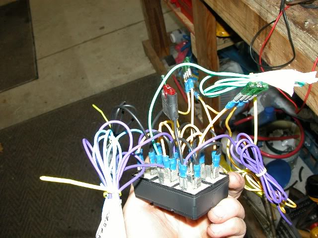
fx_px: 322
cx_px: 159
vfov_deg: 40.7
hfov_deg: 52.6
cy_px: 119
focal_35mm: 35
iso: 200
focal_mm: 8.9
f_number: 5
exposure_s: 1/60
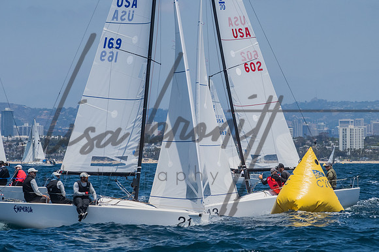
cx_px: 197
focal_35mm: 245
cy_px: 128
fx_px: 2581
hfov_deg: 8.4
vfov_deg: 5.6
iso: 640
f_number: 14
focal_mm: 155
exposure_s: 1/1600
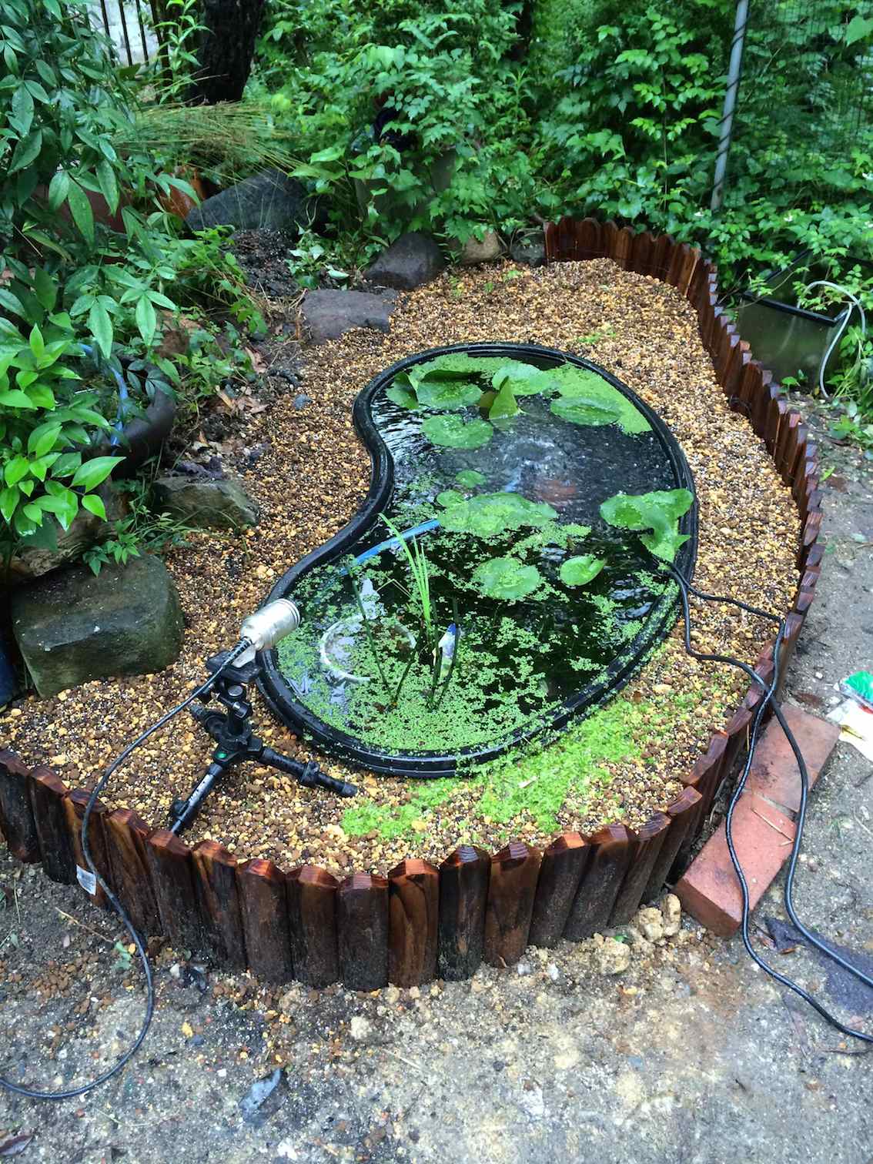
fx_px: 1009
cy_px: 582
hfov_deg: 46.8
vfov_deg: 60.0
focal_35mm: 30
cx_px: 436
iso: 100
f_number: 2.2
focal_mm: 4.12
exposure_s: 1/30
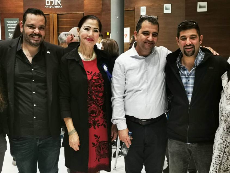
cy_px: 86
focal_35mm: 51
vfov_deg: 28.6
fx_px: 339
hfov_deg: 37.5
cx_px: 115
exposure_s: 1/33.3
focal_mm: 5.56
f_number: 1.6
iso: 320
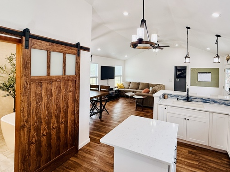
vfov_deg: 71.0
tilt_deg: +0.2
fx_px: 120
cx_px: 139
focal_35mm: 18
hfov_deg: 86.6
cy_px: 71
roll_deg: -1.1
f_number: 2.2
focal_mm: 2.22
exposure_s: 1/120
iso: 125
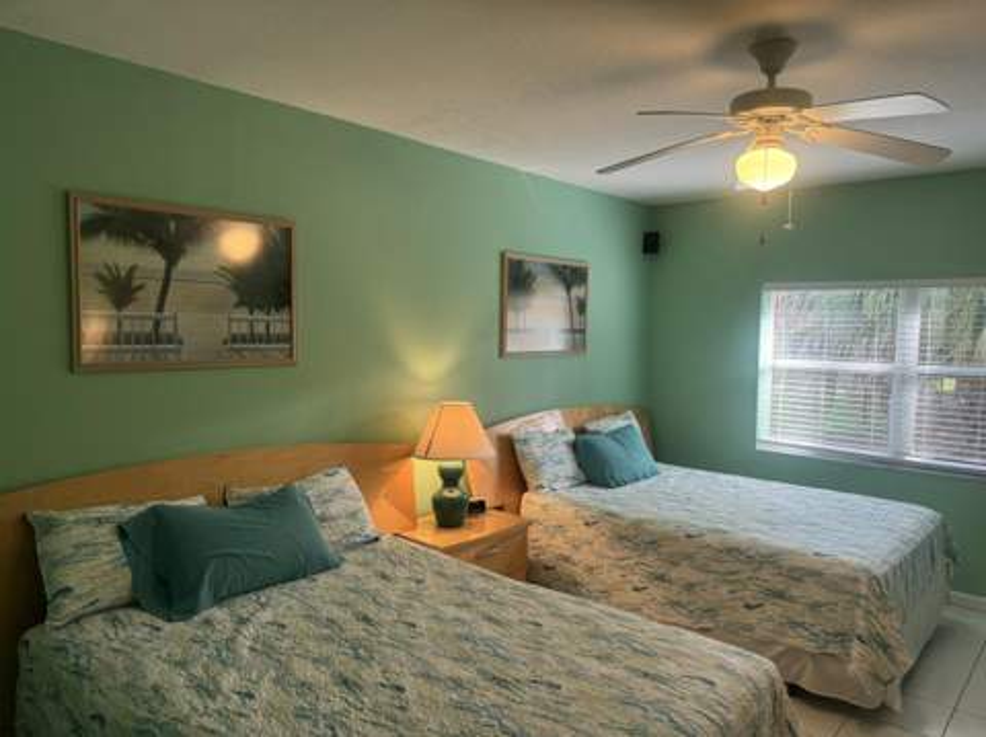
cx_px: 493
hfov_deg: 71.7
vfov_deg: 56.7
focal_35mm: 24
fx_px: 683
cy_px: 368
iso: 125
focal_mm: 6.76
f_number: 1.78
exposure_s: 1/60
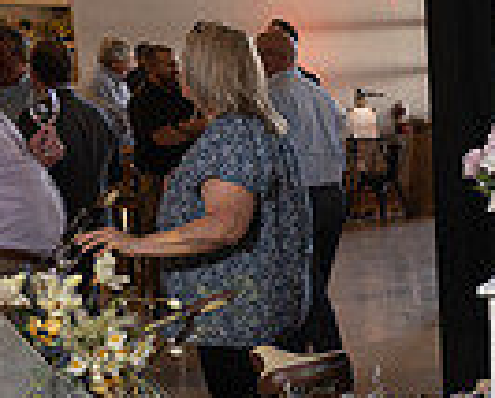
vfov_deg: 15.6
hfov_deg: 17.4
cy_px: 325
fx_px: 1439
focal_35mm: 98
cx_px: 767
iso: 1250
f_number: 4
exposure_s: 1/125
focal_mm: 24
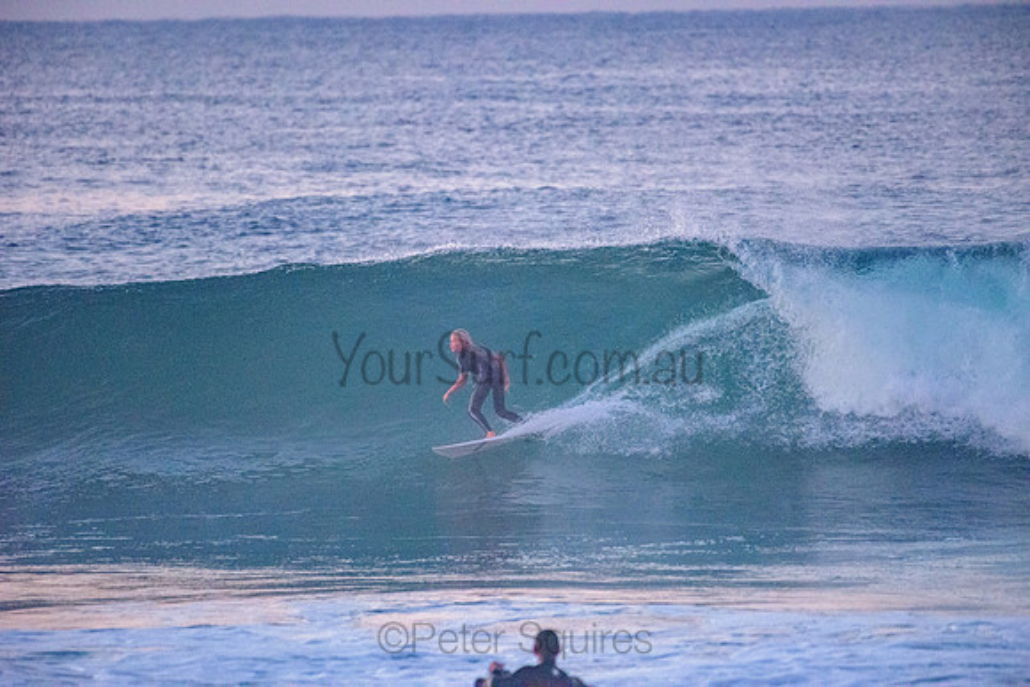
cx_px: 515
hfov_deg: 4.1
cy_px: 344
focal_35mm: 500
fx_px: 14308
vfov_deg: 2.8
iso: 10000
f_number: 5.6
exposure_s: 1/500
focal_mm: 500
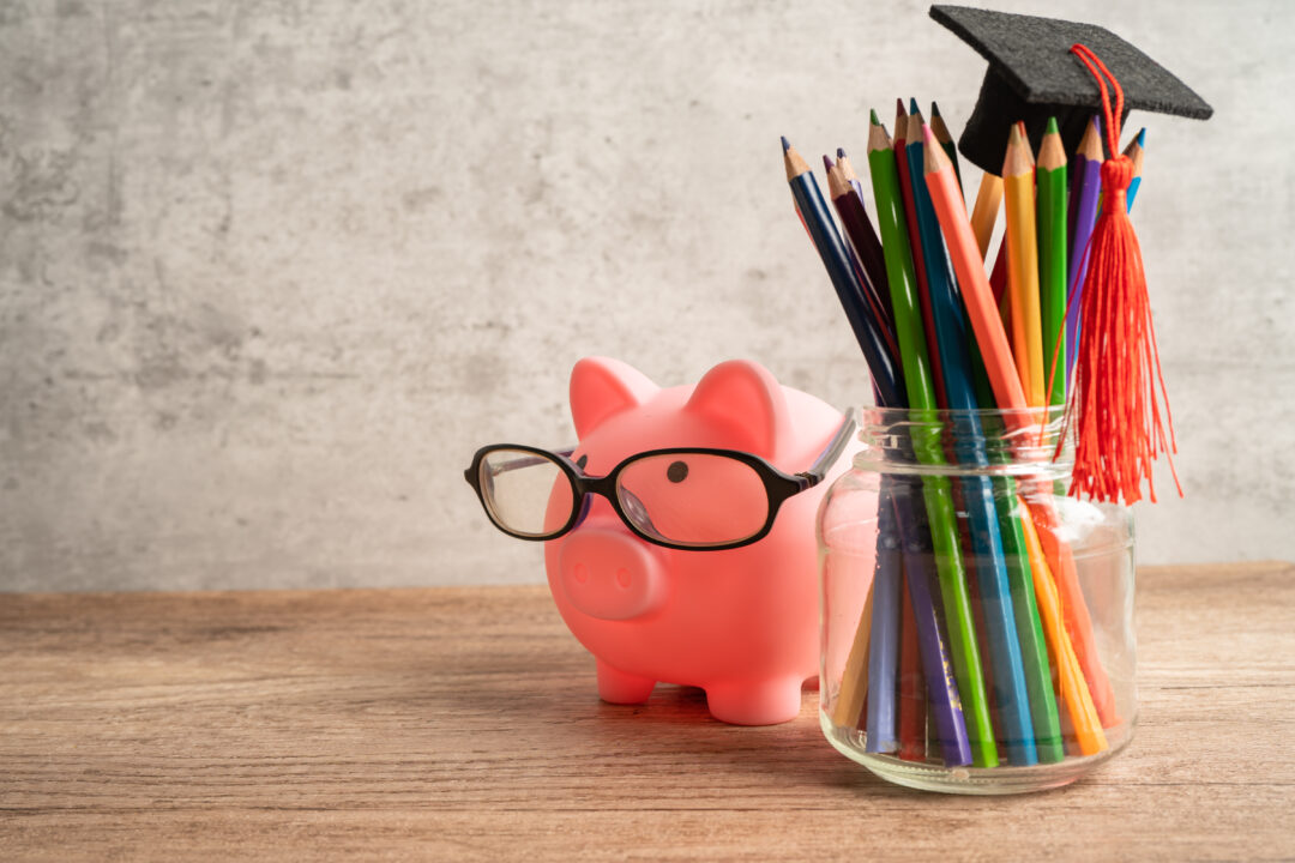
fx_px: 1798
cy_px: 432
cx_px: 648
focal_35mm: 50
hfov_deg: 39.6
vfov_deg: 27.0
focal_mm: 50
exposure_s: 1/60
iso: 125
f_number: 8
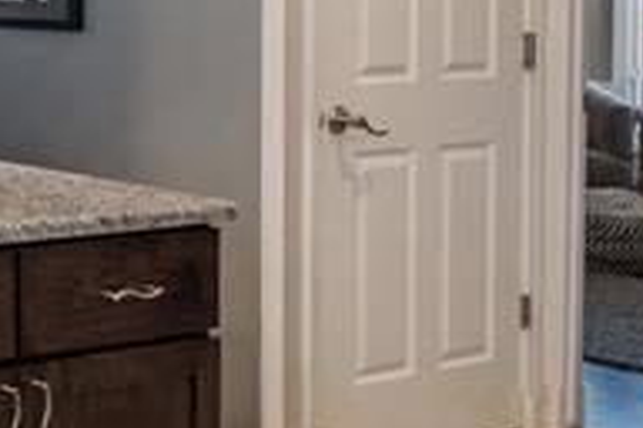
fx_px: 1143
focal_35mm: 64
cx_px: -596
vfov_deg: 20.6
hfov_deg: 19.8
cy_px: 0
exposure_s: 1/60
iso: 400
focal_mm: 8
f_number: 7.1
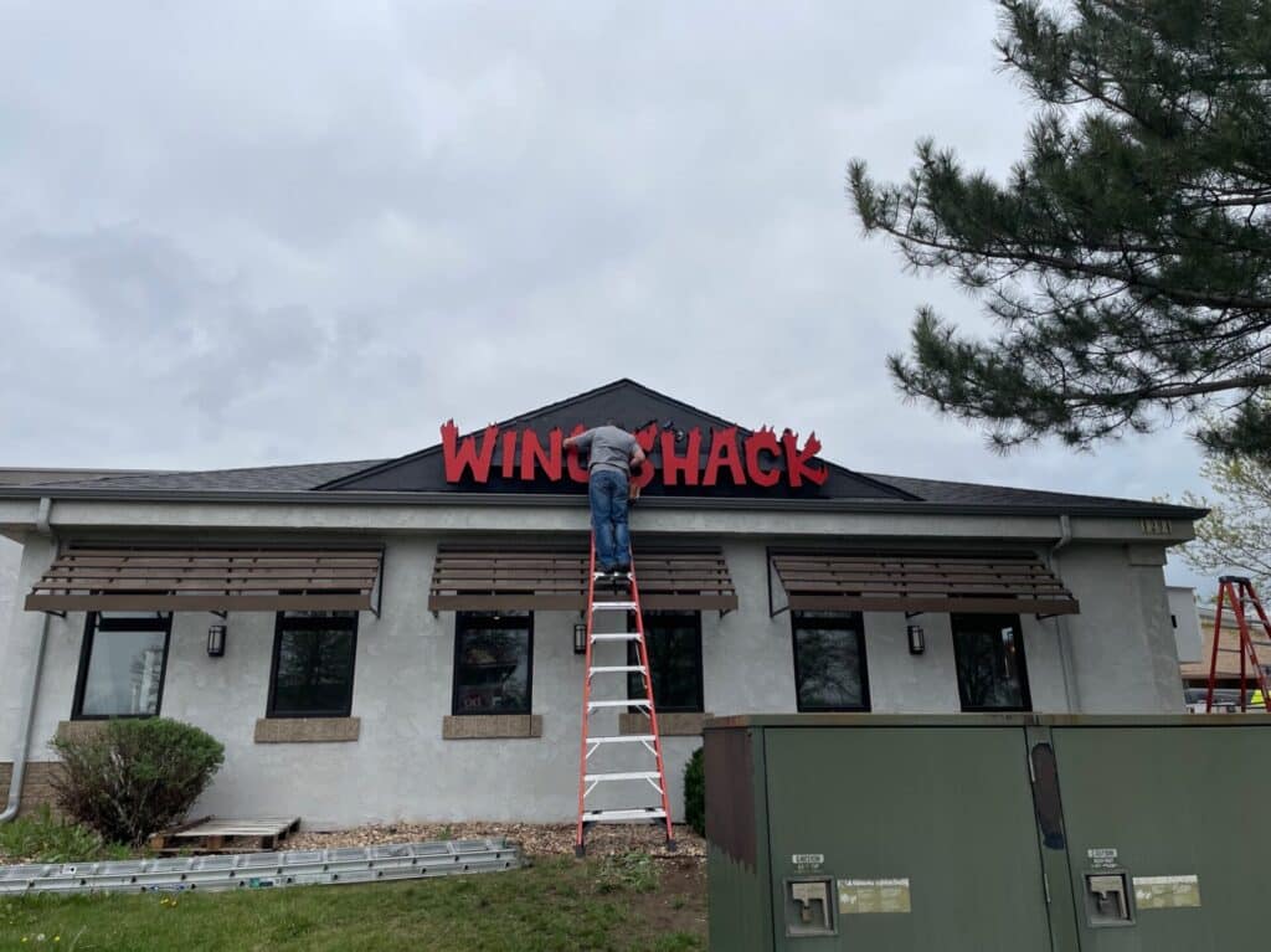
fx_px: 954
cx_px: 636
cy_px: 476
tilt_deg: +15.9
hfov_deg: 67.3
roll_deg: +1.2
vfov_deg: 53.0
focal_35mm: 26
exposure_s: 1/10753
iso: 50
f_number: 1.6
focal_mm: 4.2
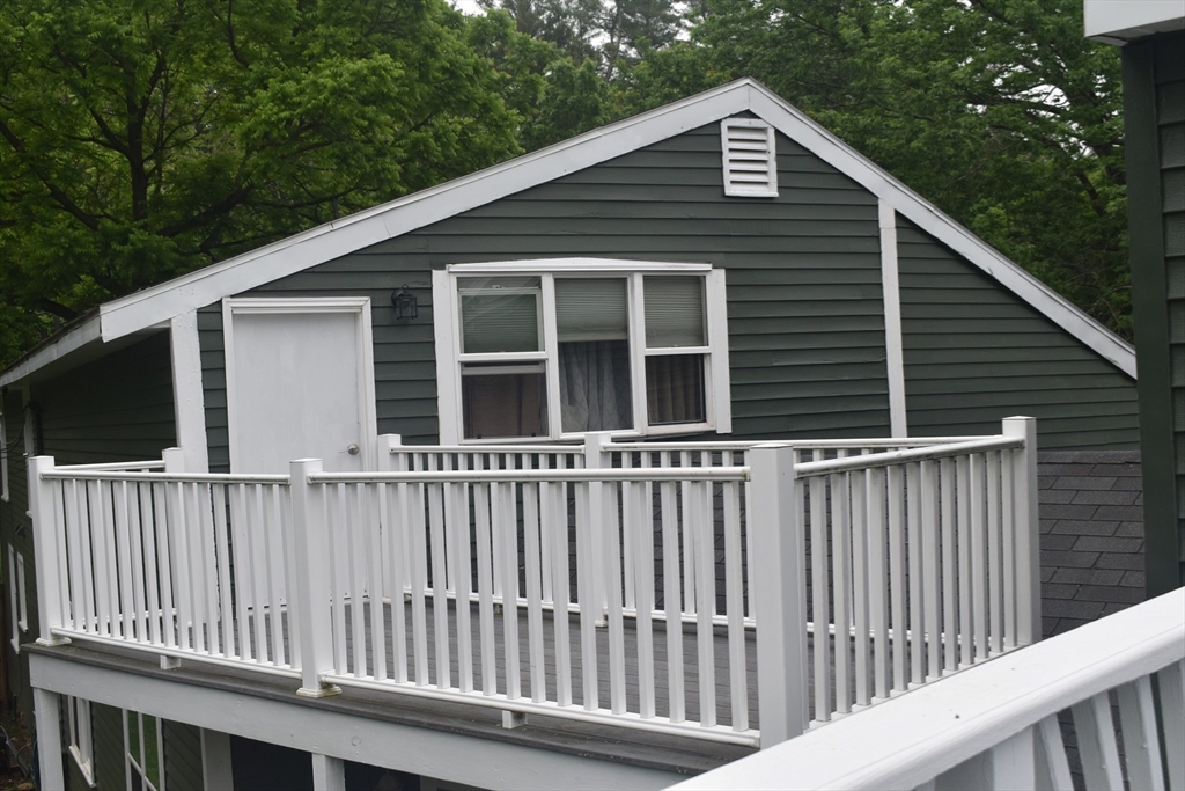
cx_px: 592
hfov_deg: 46.4
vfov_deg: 31.9
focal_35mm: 42
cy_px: 396
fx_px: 1383
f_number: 8
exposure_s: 1/250
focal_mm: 28
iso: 250
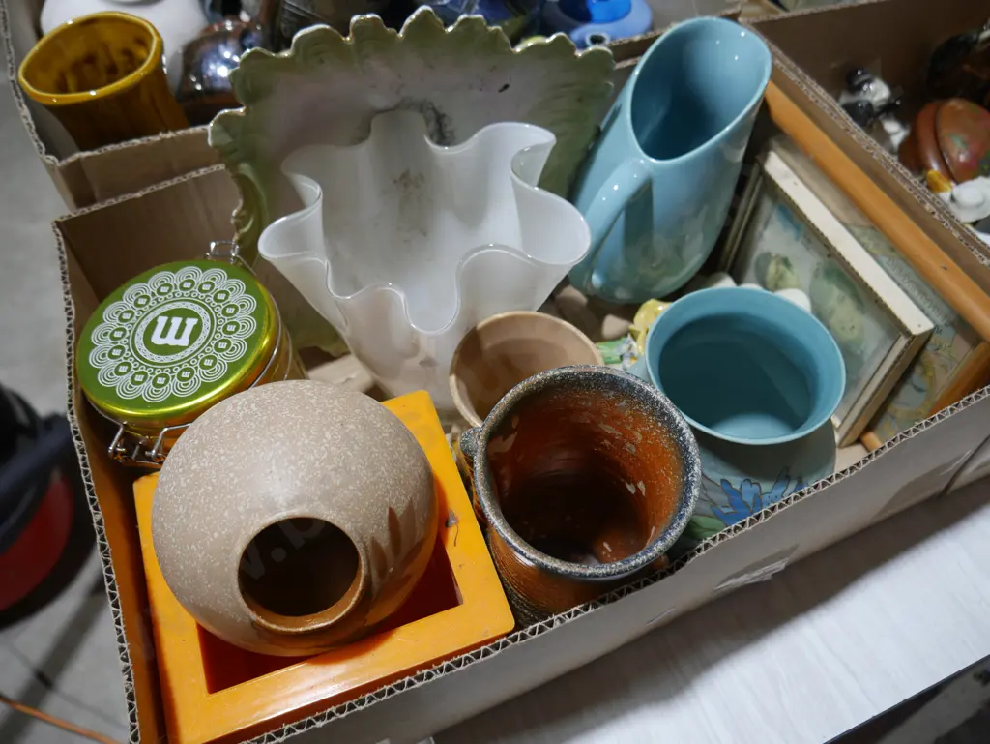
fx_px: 801
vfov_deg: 49.8
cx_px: 495
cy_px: 372
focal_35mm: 28
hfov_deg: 63.4
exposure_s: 1/100
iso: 200
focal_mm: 14
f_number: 3.5
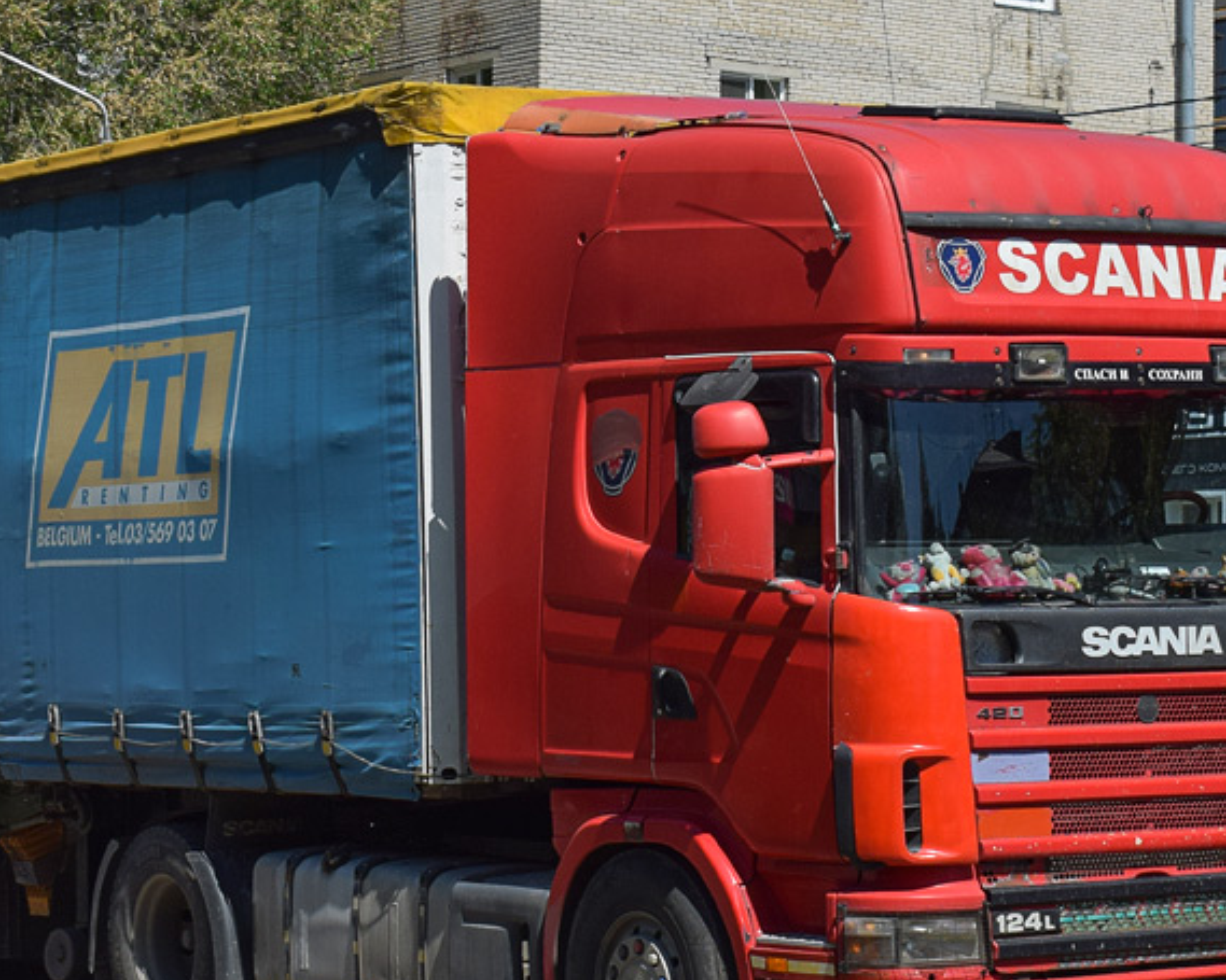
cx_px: 427
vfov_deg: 15.2
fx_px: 3664
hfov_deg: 18.9
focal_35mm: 101
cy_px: 439
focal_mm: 34
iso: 200
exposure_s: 1/1250
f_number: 6.3
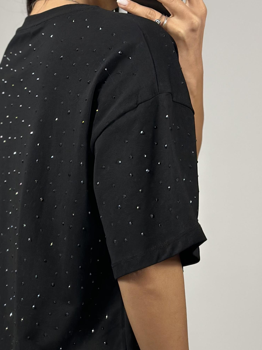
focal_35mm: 97
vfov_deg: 20.2
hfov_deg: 15.1
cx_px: 20
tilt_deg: -33.5
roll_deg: -1.5
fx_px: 979
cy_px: 239
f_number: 1.78
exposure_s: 1/100
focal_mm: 6.86
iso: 125
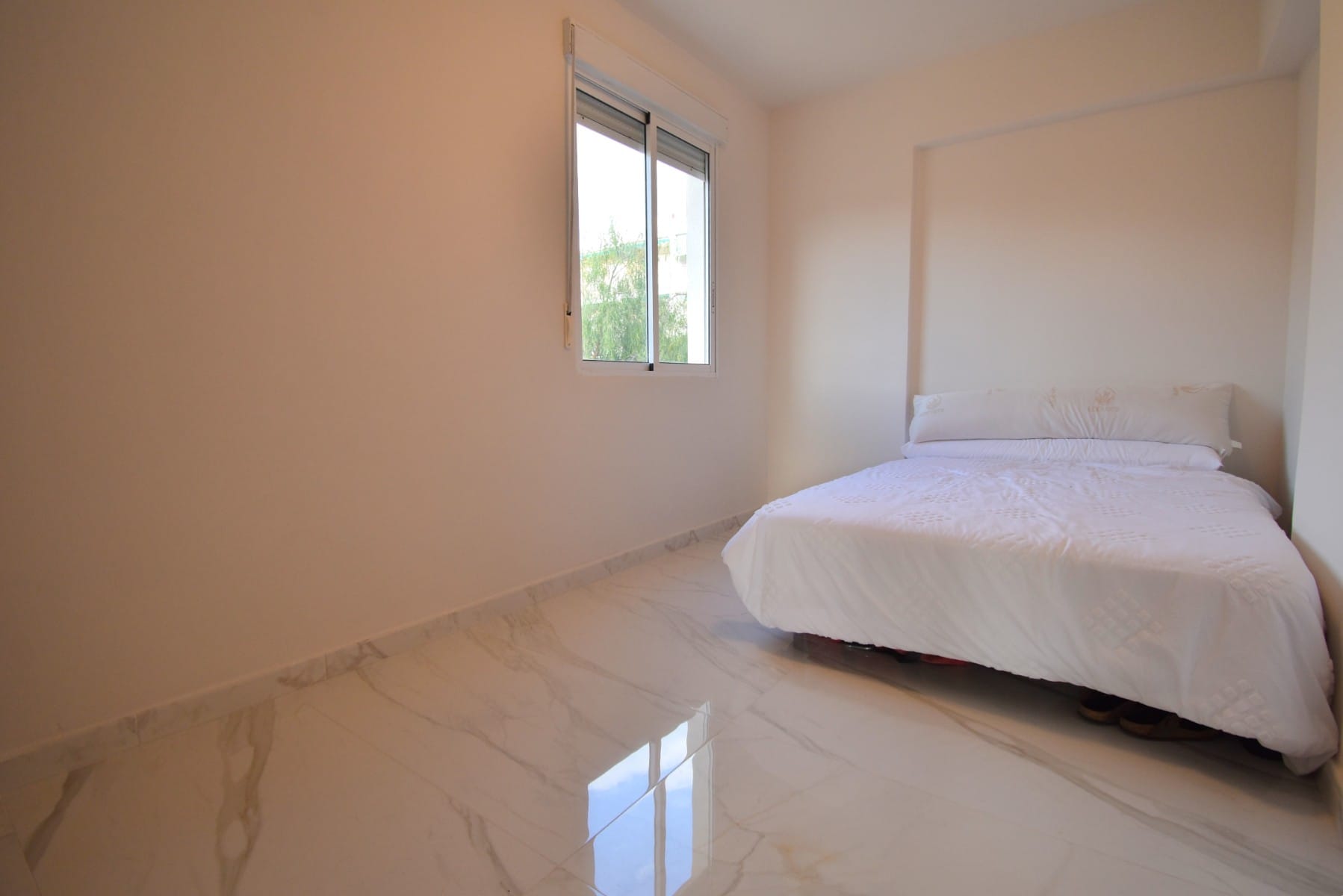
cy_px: 448
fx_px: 560
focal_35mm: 15
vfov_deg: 77.4
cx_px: 672
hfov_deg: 100.4
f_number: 5.6
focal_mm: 10
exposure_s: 1/125
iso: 200
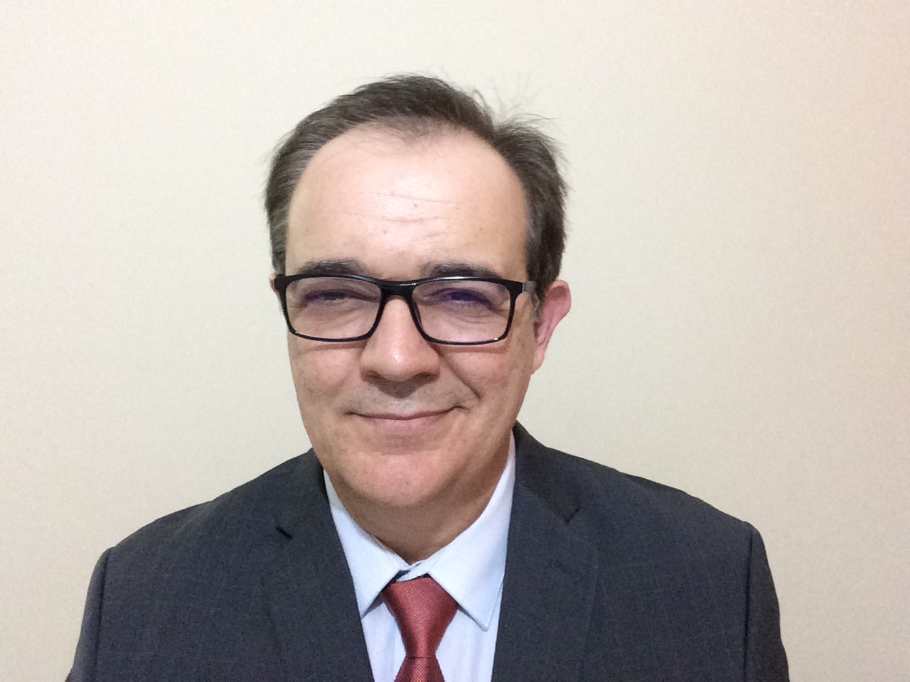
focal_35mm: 31
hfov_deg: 58.4
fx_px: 815
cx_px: 455
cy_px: 341
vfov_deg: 45.4
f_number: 2.4
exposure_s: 1/17
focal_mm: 2.15
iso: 400
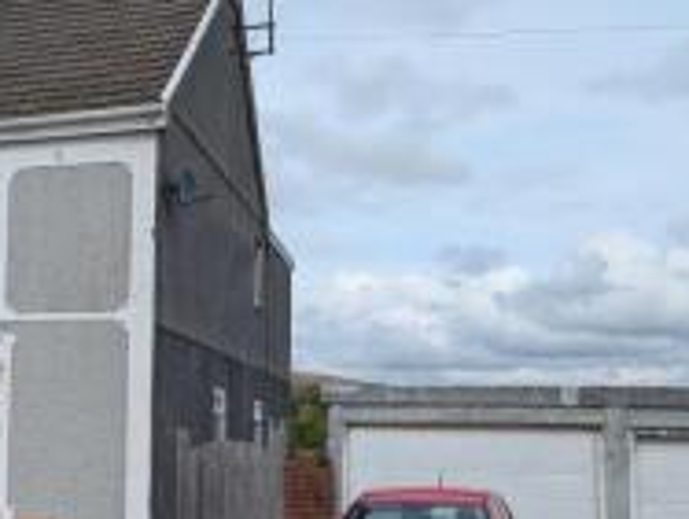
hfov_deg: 33.0
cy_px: 344
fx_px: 1077
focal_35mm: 54
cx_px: 28
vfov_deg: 27.0
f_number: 1.68
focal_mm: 6.9
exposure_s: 1/897
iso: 21
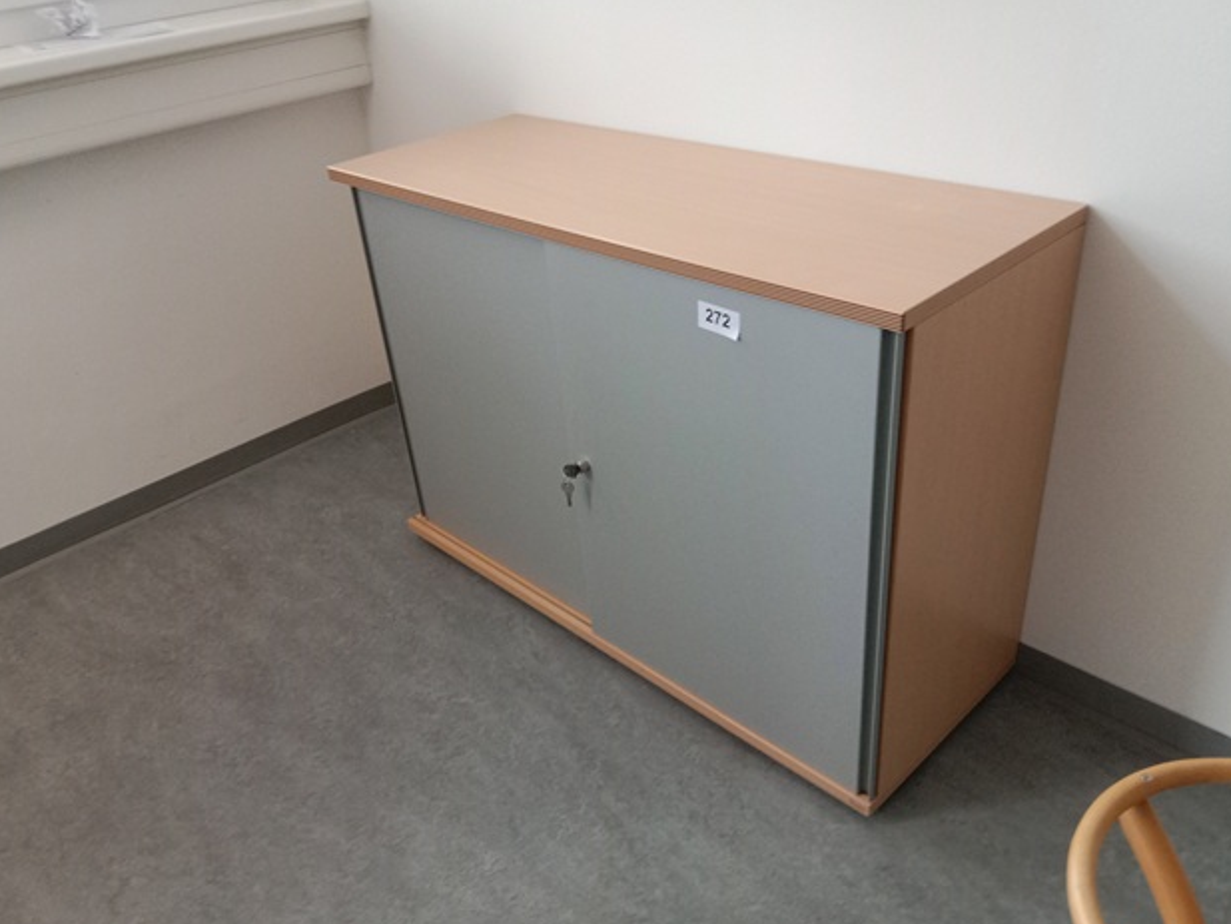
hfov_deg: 63.4
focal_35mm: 28
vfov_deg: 49.8
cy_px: 471
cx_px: 620
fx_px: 996
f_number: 2.2
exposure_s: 1/33.3
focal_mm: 3.65
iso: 438
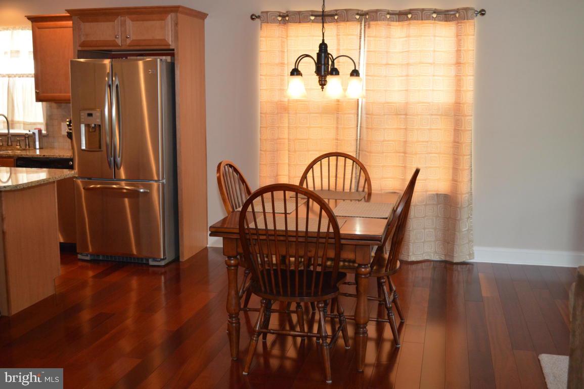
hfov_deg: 49.6
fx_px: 632
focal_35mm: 39
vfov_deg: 34.1
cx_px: 292
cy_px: 194
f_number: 4.2
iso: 900
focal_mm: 26
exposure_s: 1/60
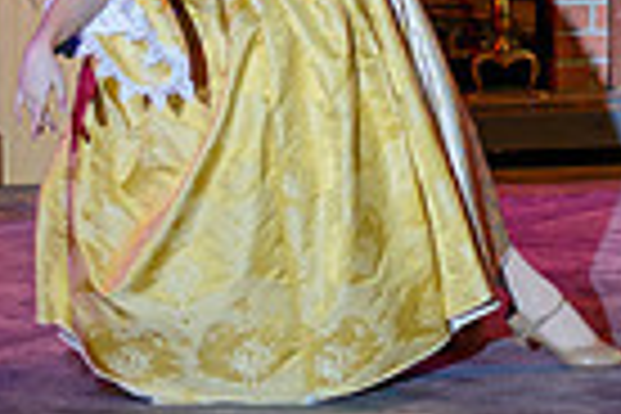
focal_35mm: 499
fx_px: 8607
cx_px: 489
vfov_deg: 2.7
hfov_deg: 4.1
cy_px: -641
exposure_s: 1/200
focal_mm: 70
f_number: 3.2
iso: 1000
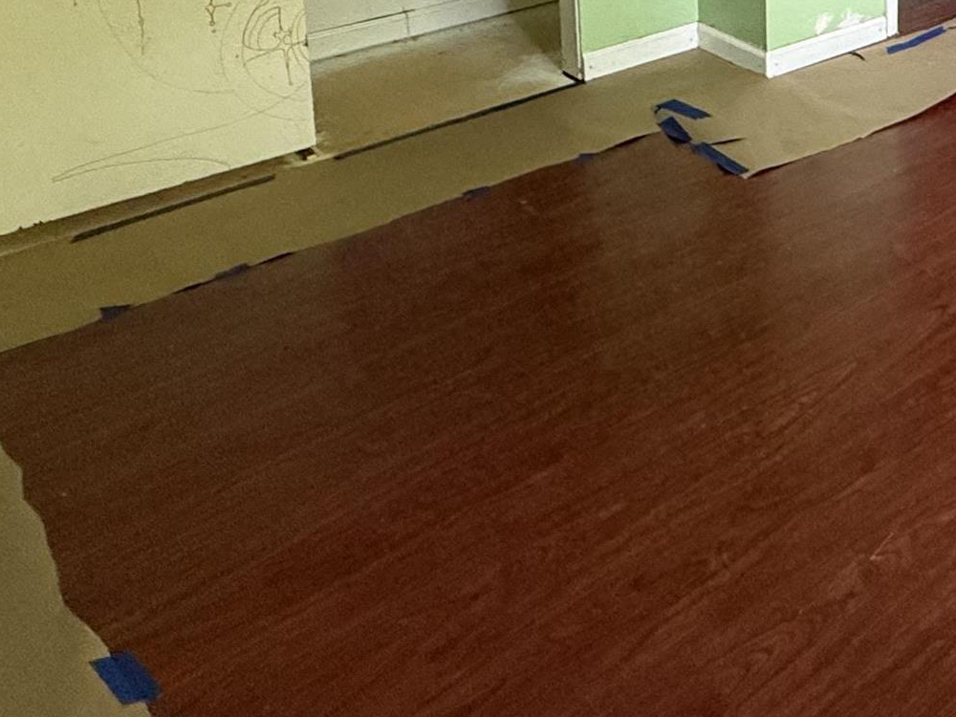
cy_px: -171
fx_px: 1188
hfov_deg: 38.9
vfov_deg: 28.6
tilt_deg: -11.0
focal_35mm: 43
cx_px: 950
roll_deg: -0.1
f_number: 2.2
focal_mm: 2.22
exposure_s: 1/60
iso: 500
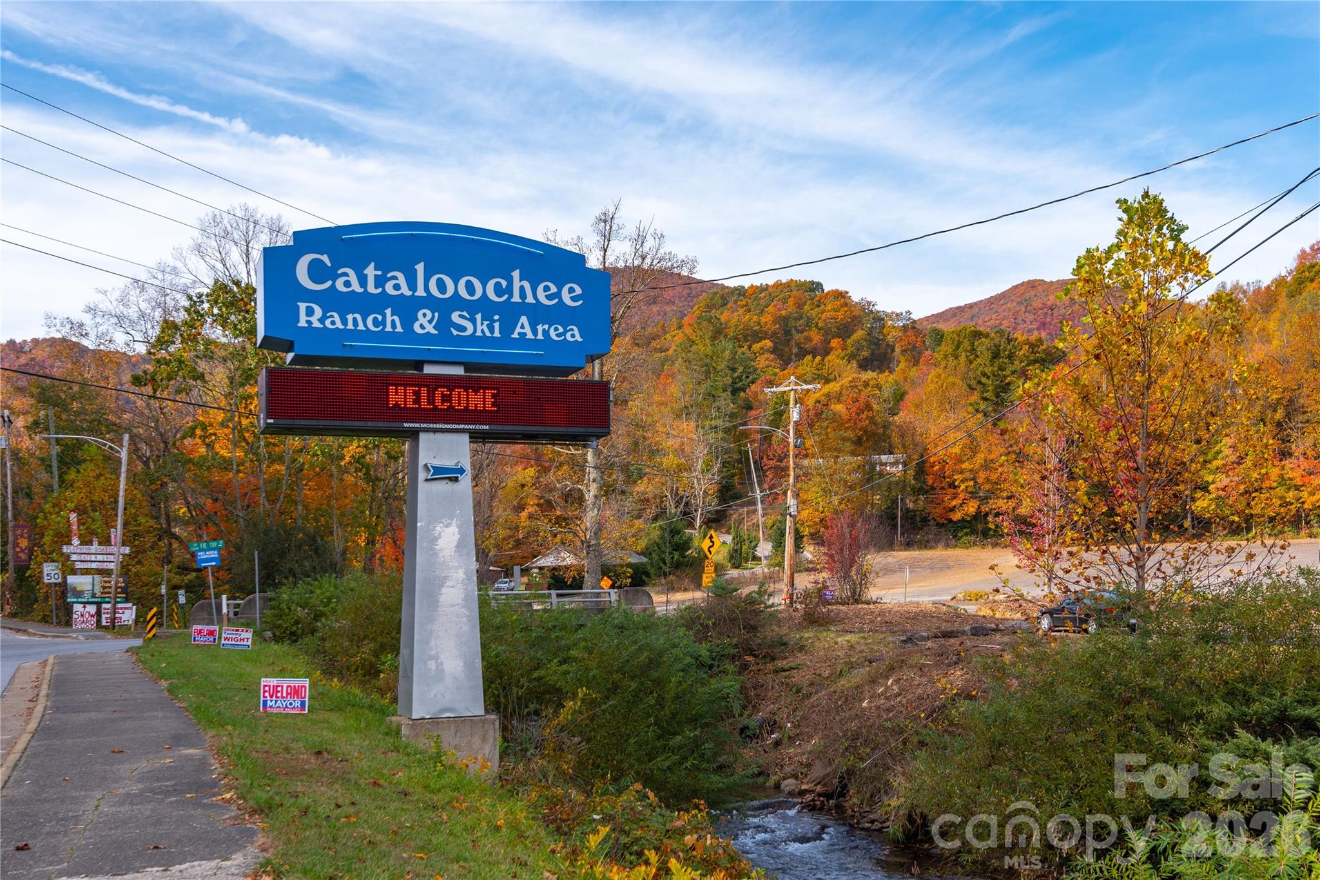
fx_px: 1283
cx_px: 660
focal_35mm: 35
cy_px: 440
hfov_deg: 54.4
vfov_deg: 37.9
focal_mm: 35
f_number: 8
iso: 100
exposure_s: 1/200
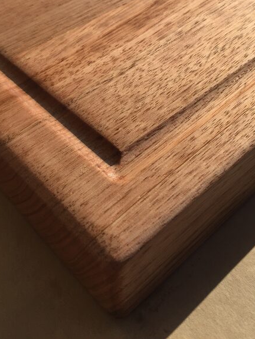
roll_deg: +2.6
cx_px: 130
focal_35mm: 43
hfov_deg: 33.6
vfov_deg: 42.6
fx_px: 422
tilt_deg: -41.8
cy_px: 88
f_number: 2.2
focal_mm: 4.15
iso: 32
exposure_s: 1/3597
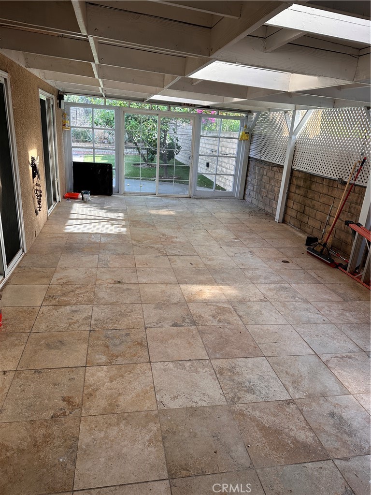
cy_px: 248
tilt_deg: -19.1
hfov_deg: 56.8
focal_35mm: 24
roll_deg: -4.9
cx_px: 186
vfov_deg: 71.6
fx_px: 343
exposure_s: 1/120
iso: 80
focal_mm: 6.86
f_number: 1.78
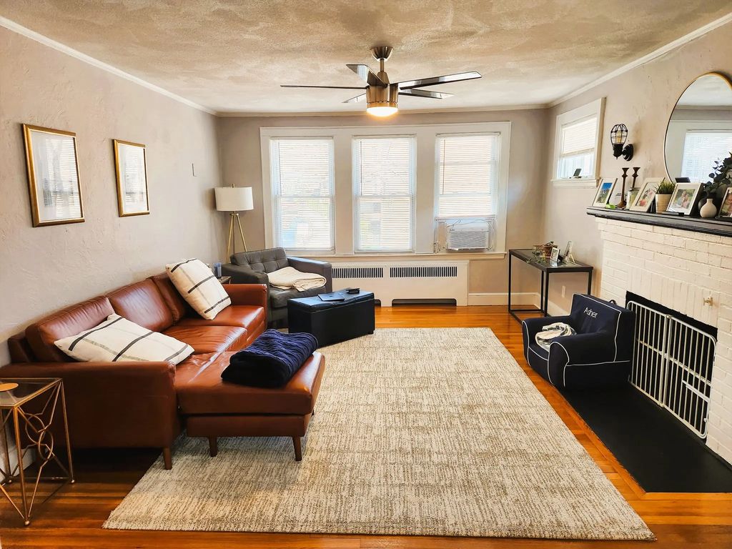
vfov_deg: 58.9
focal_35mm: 23
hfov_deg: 73.9
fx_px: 486
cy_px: 274
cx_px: 366
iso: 125
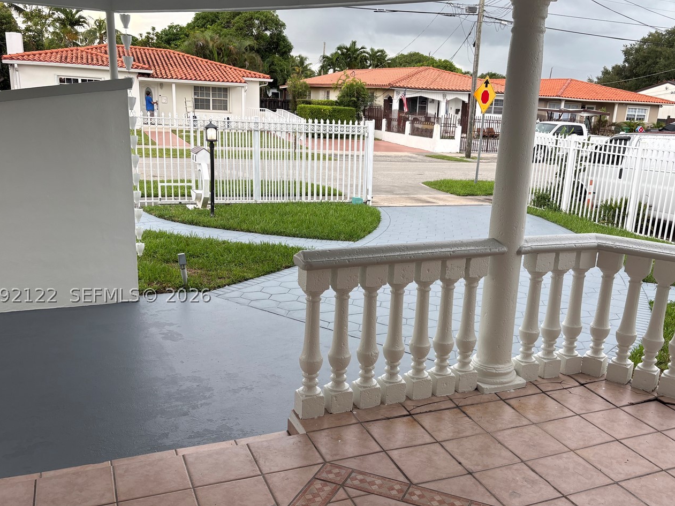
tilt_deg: -15.5
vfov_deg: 42.8
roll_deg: -2.7
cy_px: 295
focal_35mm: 33
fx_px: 643
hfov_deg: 55.2
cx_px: 375
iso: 40
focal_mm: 5.96
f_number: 1.6
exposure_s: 1/223
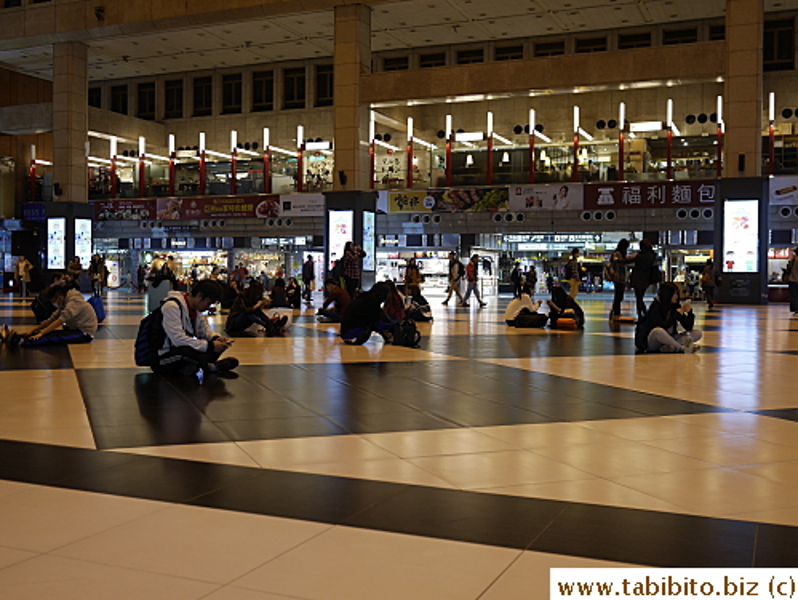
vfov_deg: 36.0
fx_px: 923
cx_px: 399
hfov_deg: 46.8
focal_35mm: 40
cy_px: 300
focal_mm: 20
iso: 320
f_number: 2.2
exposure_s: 1/60
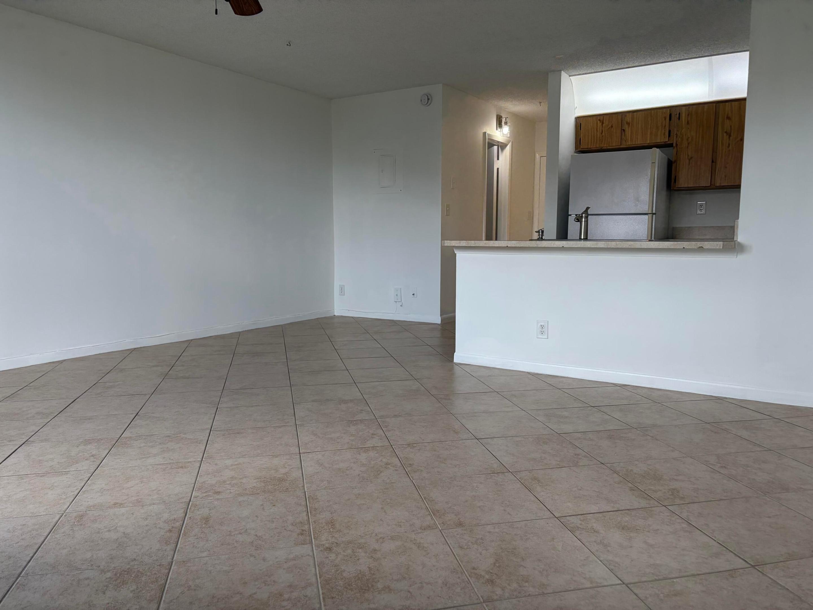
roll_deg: +0.3
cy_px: 305
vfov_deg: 53.1
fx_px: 611
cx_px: 406
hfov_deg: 67.3
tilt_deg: -6.0
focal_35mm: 26
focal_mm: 5.96
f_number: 1.6
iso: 100
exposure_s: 1/220
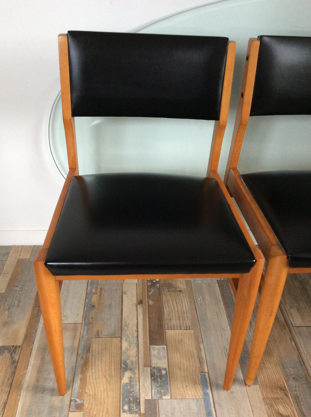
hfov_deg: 44.1
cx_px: 156
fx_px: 384
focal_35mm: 32
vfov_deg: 56.9
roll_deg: -1.0
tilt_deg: -31.4
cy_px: 208
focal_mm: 3.3
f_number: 2.4
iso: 80
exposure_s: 1/25
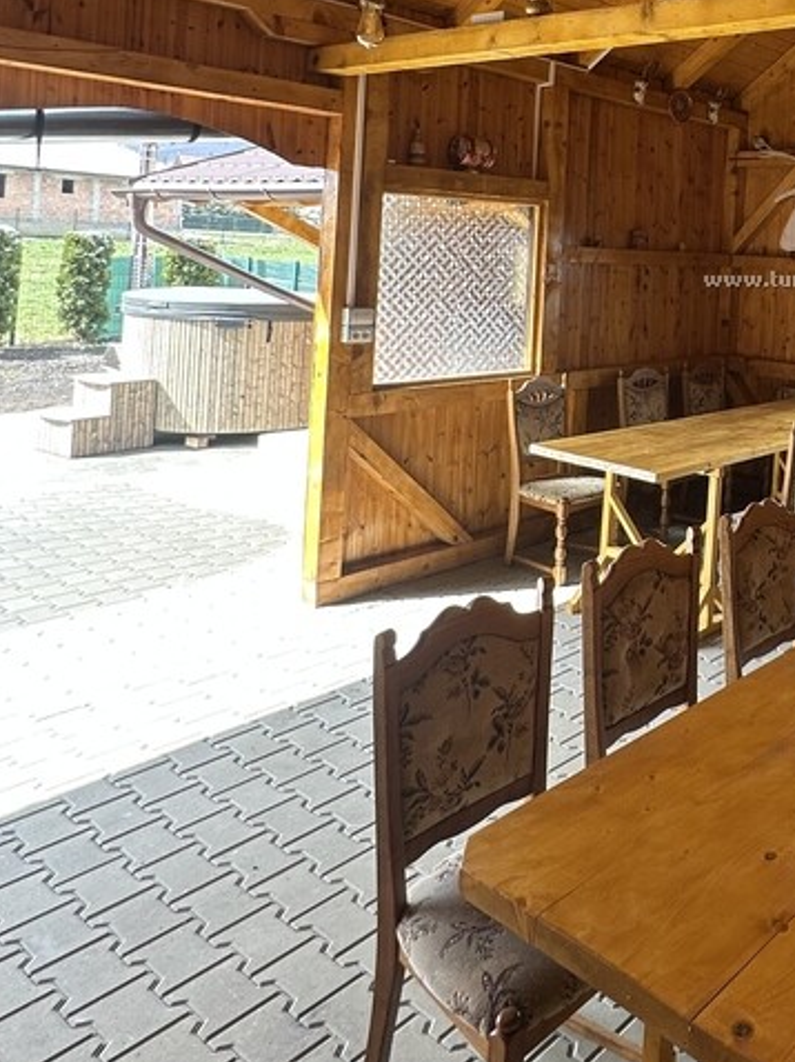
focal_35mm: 30
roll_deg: -4.4
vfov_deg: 56.5
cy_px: 242
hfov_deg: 39.9
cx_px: 828
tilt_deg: +1.3
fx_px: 919
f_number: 2.2
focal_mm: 2.22
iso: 50
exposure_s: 1/99
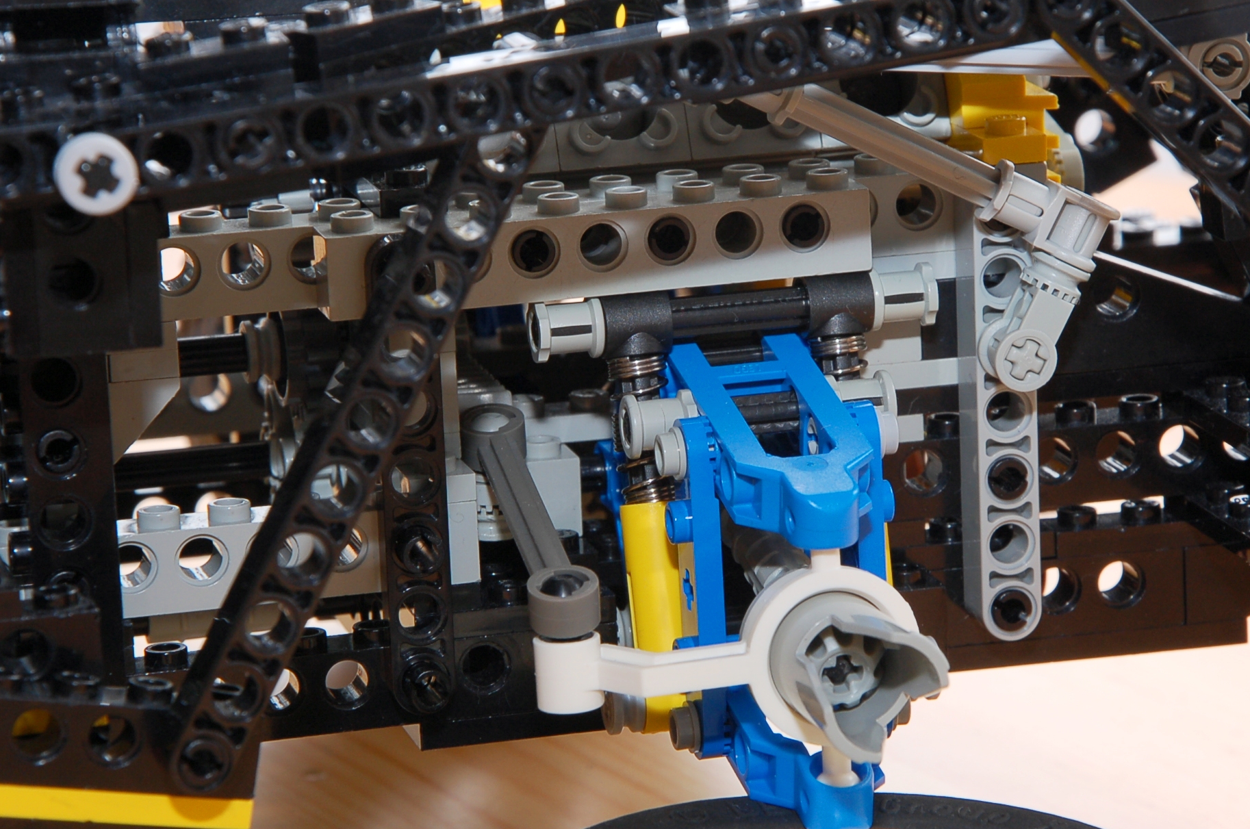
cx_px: 713
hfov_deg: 10.6
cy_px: 435
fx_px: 6746
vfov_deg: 7.0
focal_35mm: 195
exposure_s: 1/60
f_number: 13
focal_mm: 105
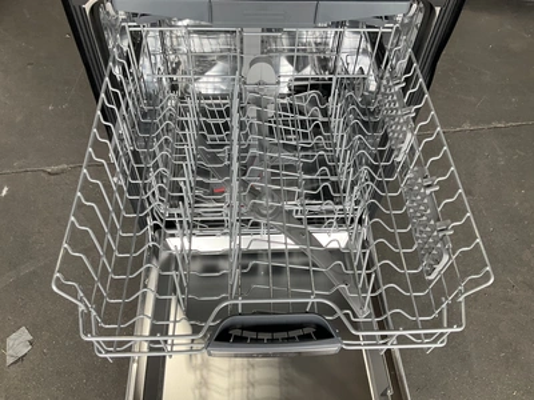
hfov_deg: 61.7
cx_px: 267
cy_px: 200
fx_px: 447
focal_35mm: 29
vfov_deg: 48.2
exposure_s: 1/145
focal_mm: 3
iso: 25
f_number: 1.8
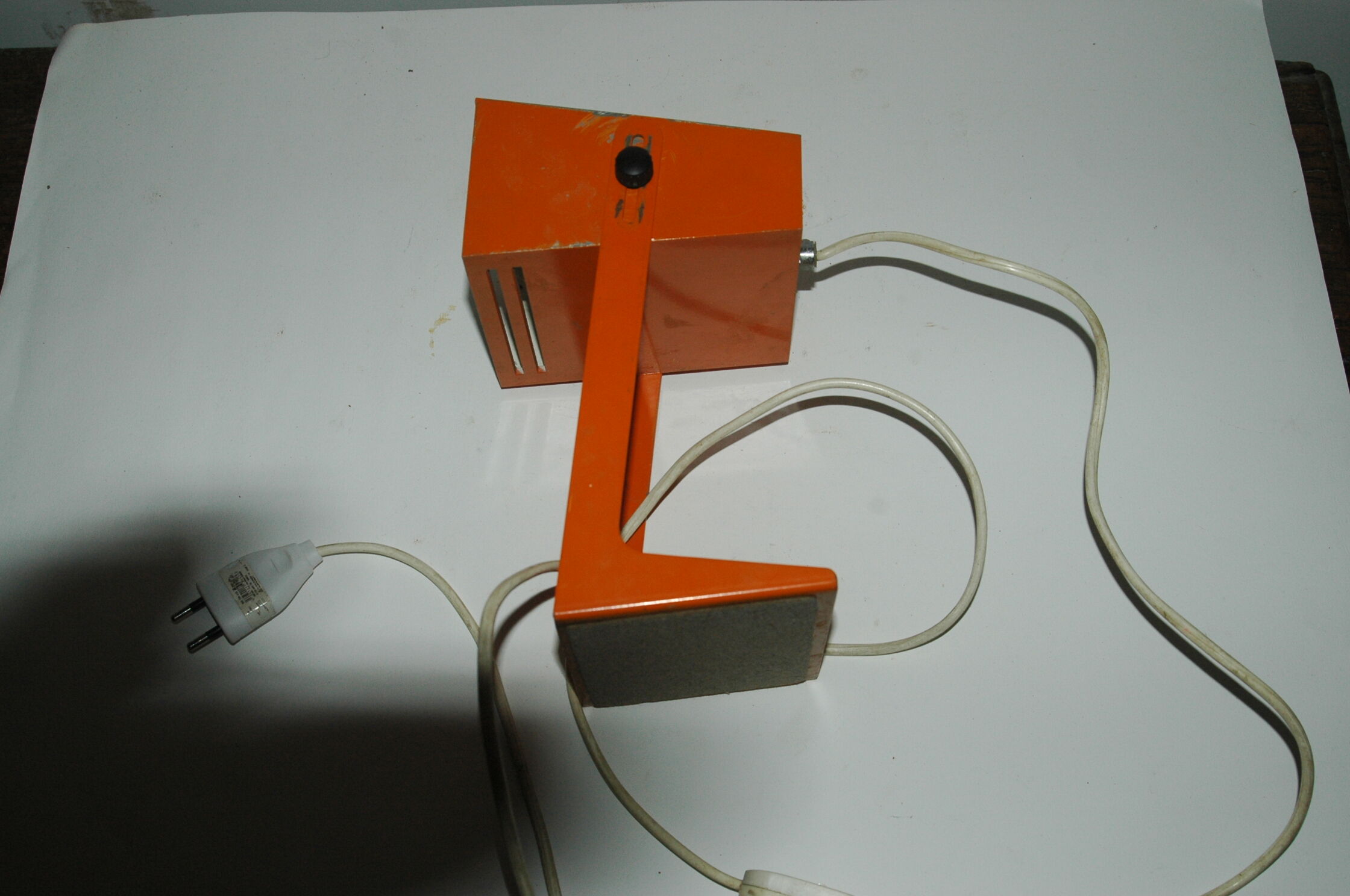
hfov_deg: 46.4
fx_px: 1573
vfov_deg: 31.8
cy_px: 448
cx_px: 675
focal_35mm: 42
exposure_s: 1/125
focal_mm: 28
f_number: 7.1
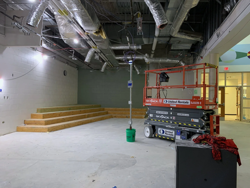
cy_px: 94
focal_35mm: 26
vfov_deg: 53.1
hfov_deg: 67.3
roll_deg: -0.9
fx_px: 188
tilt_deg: +0.3
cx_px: 125
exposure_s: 1/40
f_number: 1.8
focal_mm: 4.25
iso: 320
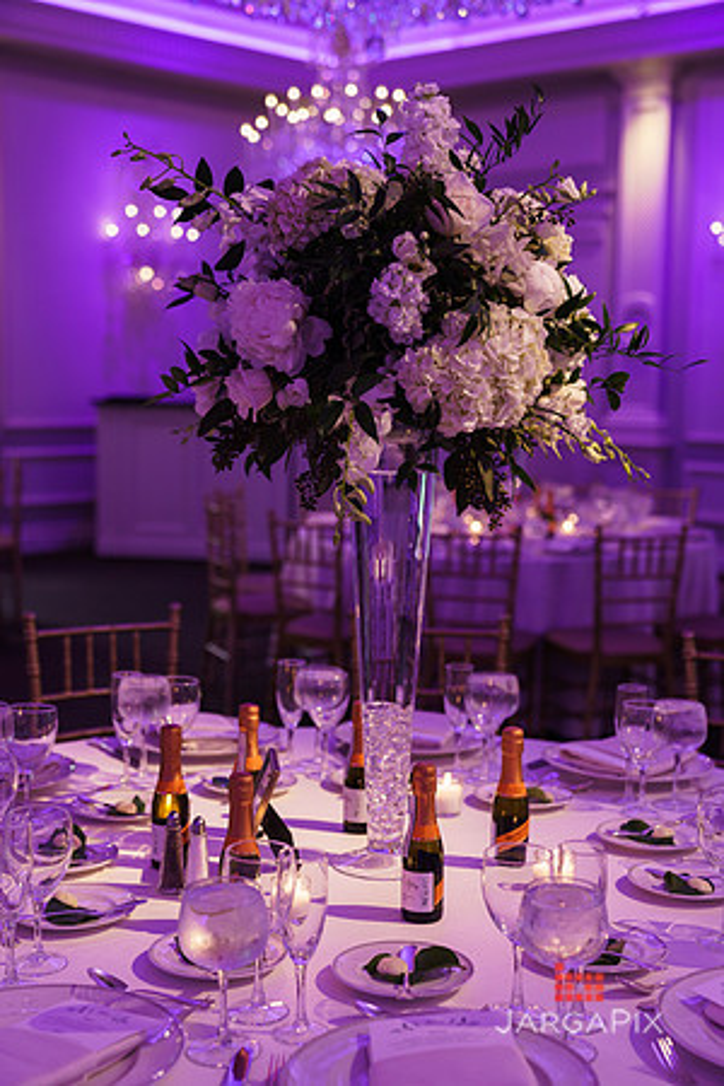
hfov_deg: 27.0
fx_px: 1508
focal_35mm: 50
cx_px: 362
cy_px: 543
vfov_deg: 39.6
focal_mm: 50
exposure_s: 1/80
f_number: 2.8
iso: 640
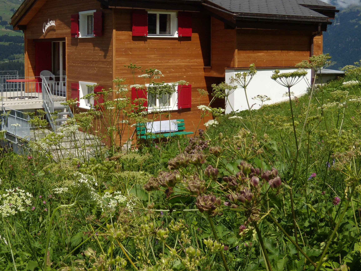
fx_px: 532
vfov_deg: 28.3
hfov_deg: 37.3
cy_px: 80
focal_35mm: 51
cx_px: 145
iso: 80
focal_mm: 6.4
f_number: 8.5
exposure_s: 1/250
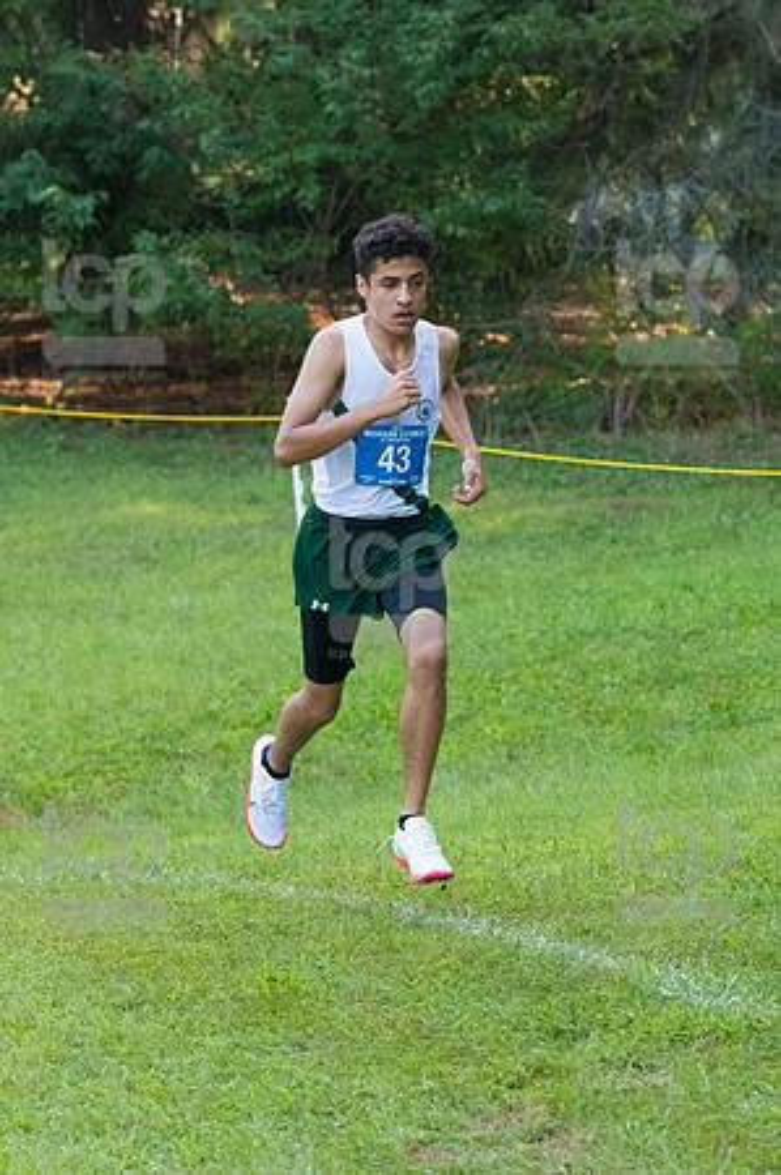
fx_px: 5871
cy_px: 588
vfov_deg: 11.4
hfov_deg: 7.6
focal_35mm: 180
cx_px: 390
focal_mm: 120
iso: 3200
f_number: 5
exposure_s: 1/1600
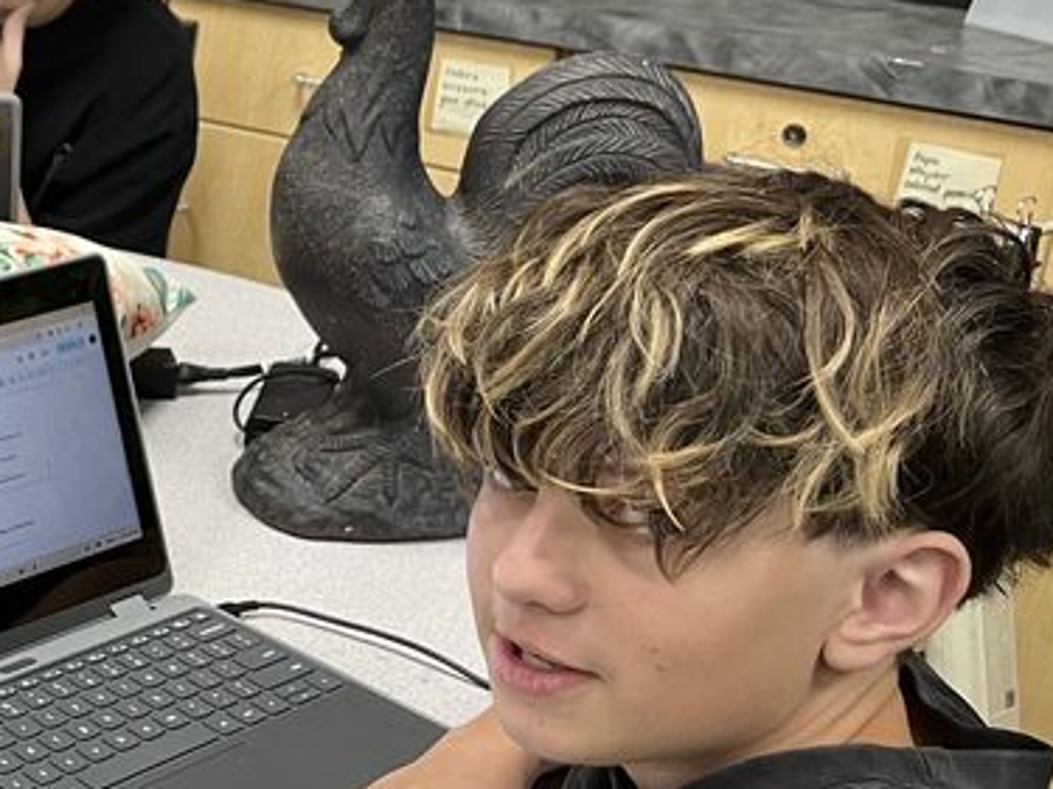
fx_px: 2159
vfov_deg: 20.7
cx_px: -351
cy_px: 300
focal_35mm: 71
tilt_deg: -20.5
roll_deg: -0.2
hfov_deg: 23.8
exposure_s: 1/60
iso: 100
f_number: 1.5
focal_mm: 5.7
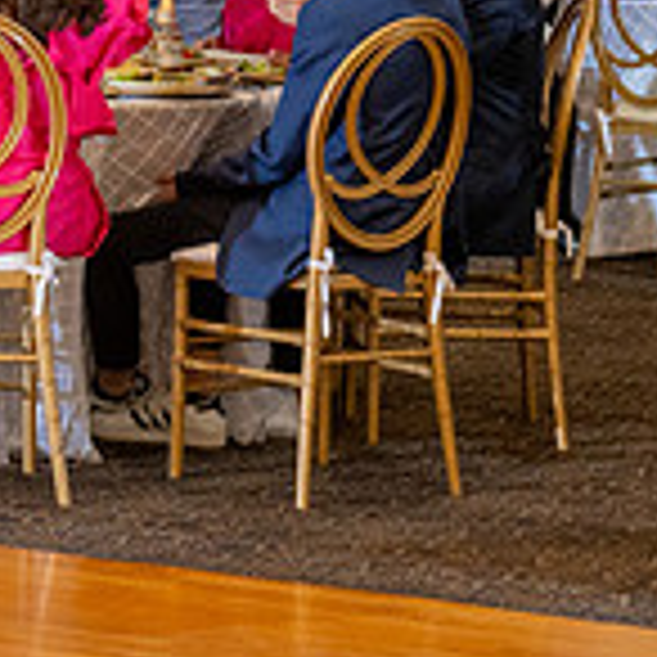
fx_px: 4423
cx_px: -859
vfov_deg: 8.5
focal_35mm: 206
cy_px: 137
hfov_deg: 7.9
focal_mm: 48
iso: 800
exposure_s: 1/80
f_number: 4
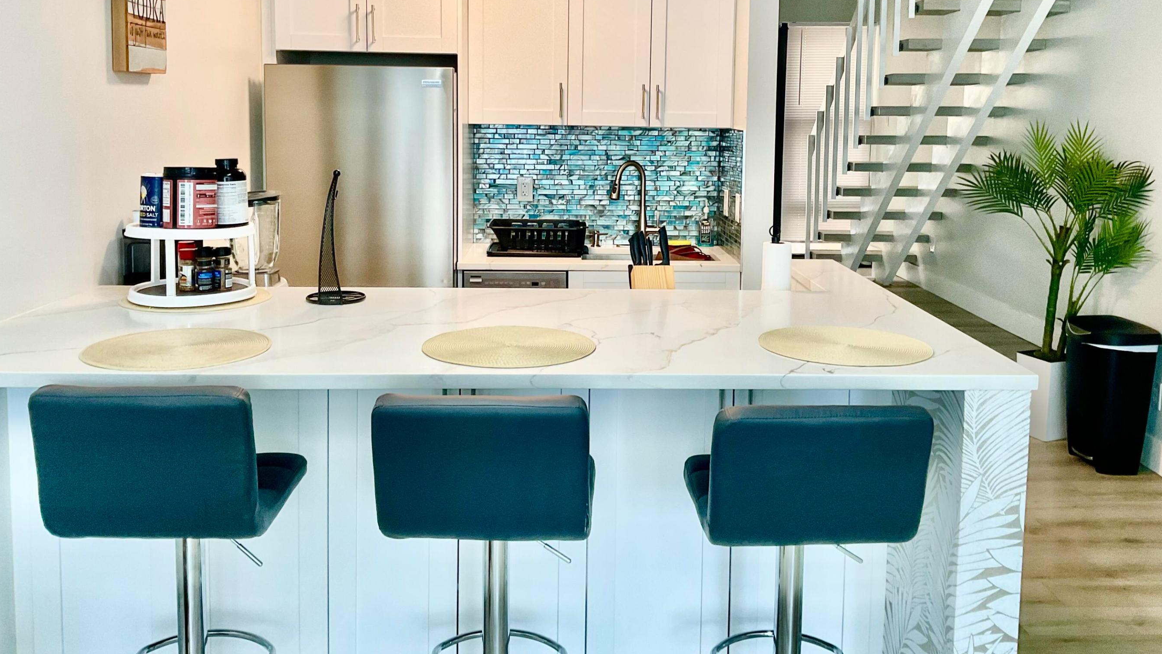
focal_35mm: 34
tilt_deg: -4.5
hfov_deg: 58.0
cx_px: 607
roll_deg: -0.9
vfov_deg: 34.2
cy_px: 192
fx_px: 1048
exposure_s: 1/60
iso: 64
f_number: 1.8
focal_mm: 3
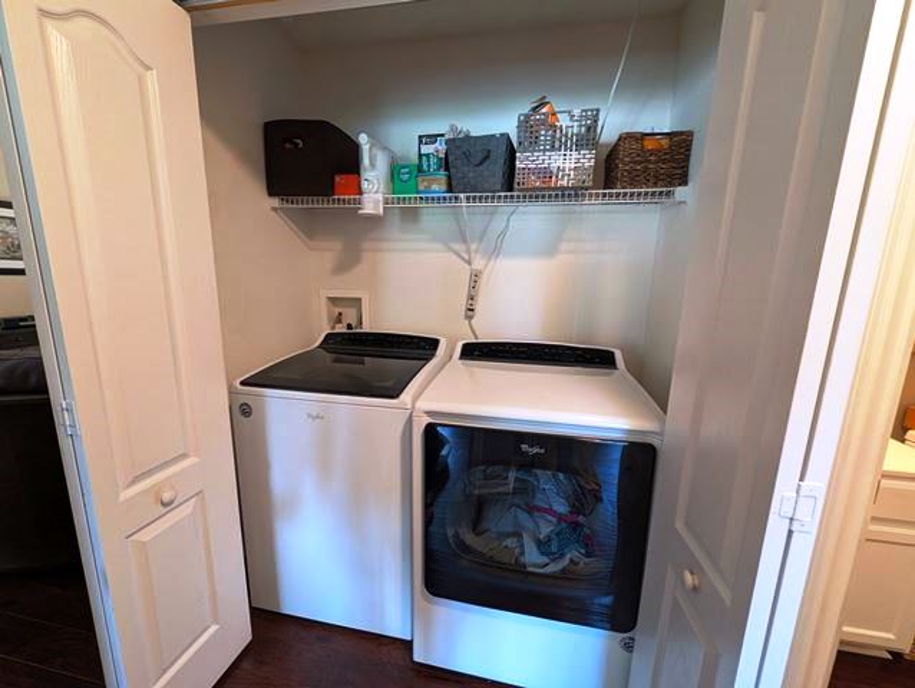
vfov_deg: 94.6
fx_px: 318
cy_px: 344
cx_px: 458
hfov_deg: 110.5
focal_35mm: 12
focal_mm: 2.02
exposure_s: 1/60
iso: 285
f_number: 1.7
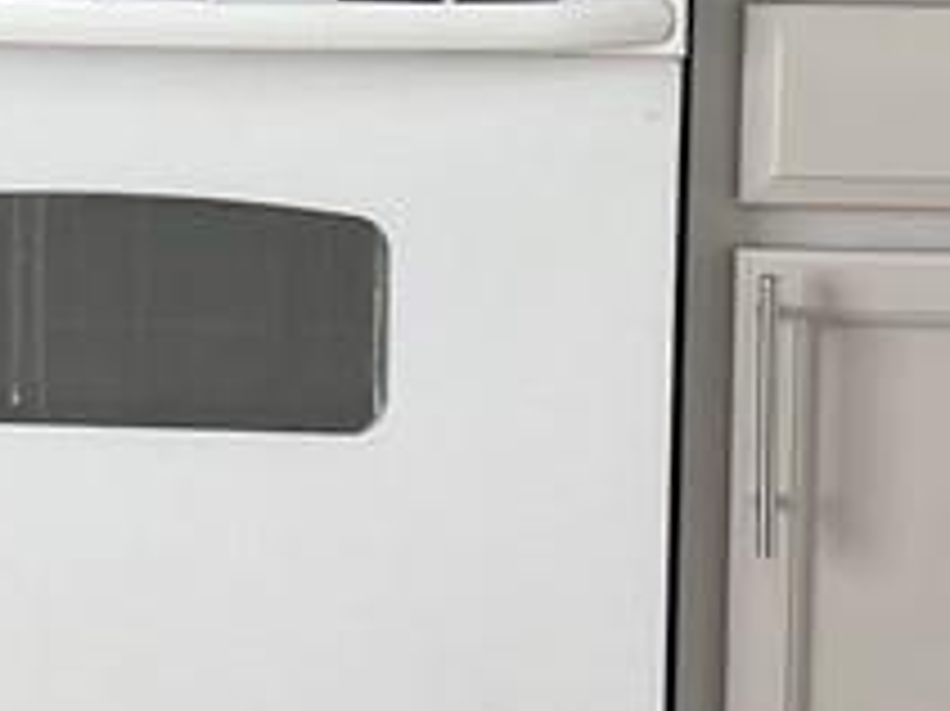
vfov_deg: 7.6
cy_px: -486
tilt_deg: -9.0
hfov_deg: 10.1
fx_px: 5211
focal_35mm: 190
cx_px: -491
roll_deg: +0.2
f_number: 1.6
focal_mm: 5.1
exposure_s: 1/121
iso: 40
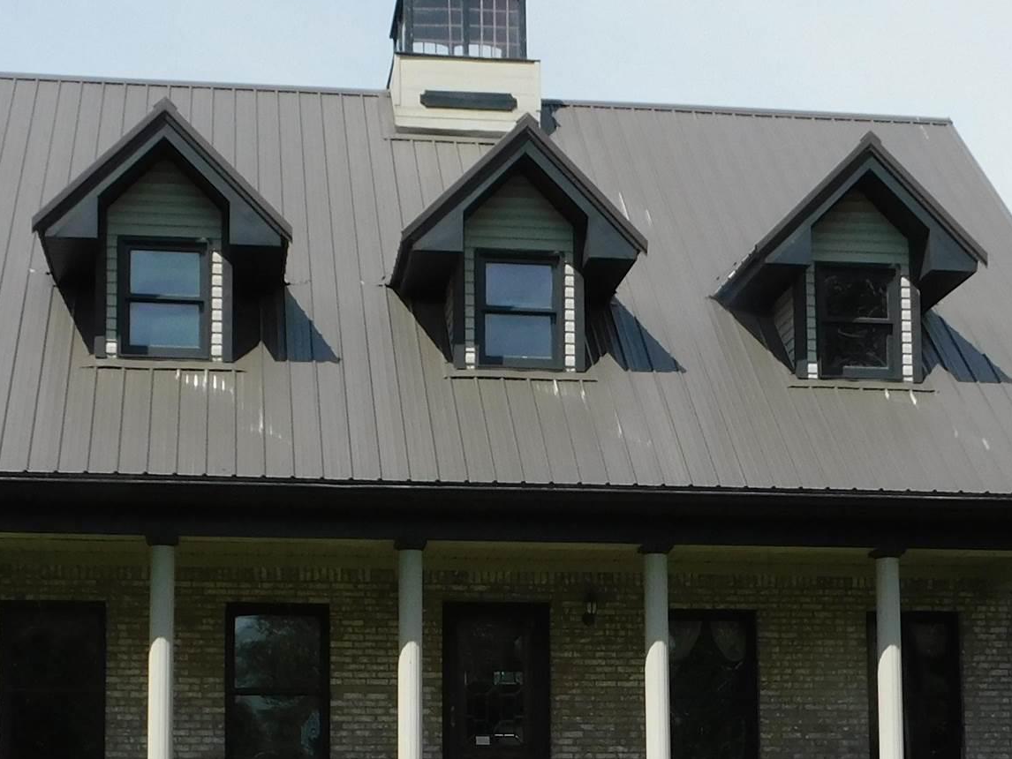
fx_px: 1959
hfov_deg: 29.0
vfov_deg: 21.3
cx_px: 506
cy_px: 720
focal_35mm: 67
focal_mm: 4.5
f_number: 3.1
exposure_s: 1/1500
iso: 125
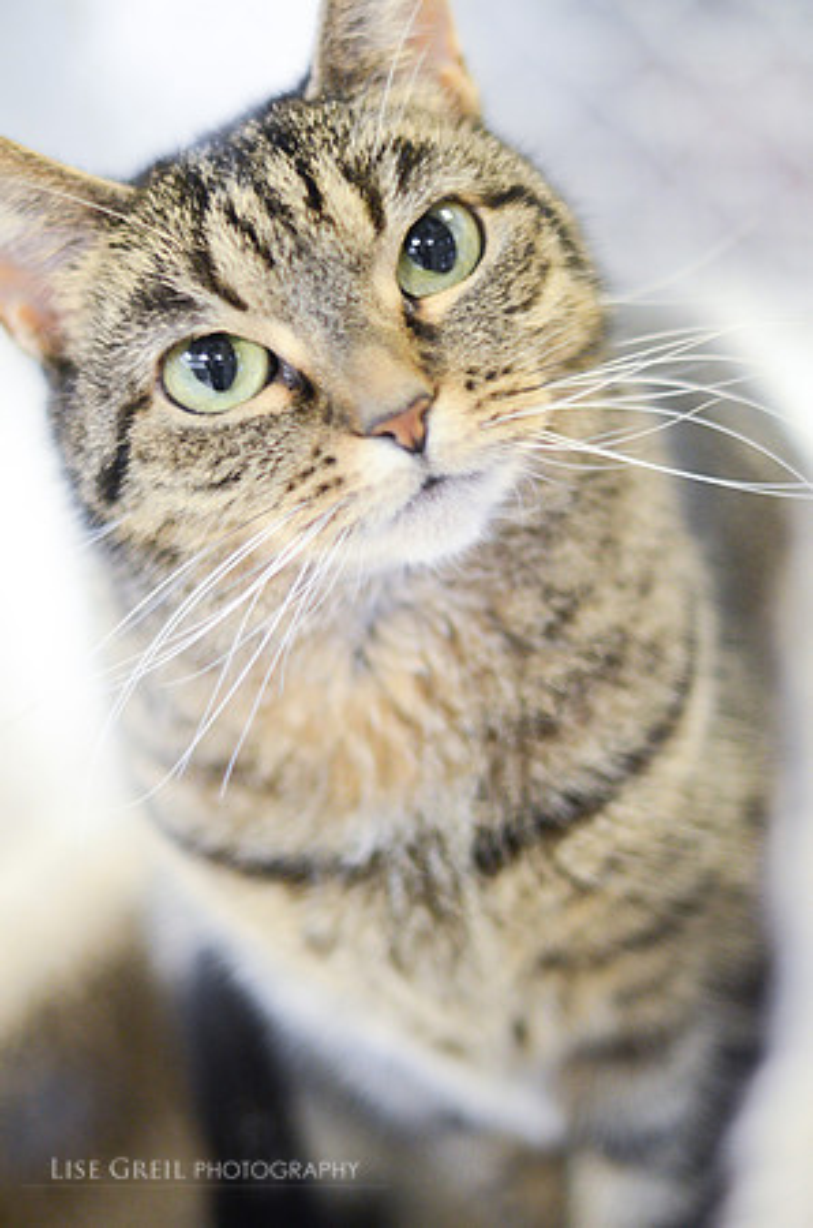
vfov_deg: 27.0
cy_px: 614
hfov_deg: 18.1
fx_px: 2552
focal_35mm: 75
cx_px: 406
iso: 1600
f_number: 1.6
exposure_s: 1/125
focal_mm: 50
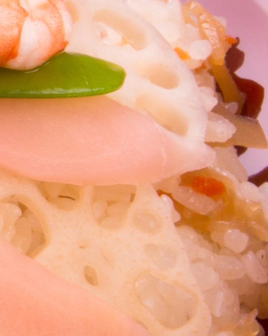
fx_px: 4076
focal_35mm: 411
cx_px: -341
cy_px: 114
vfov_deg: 4.7
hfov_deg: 3.7
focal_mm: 40
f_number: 16
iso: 100
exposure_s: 1/125
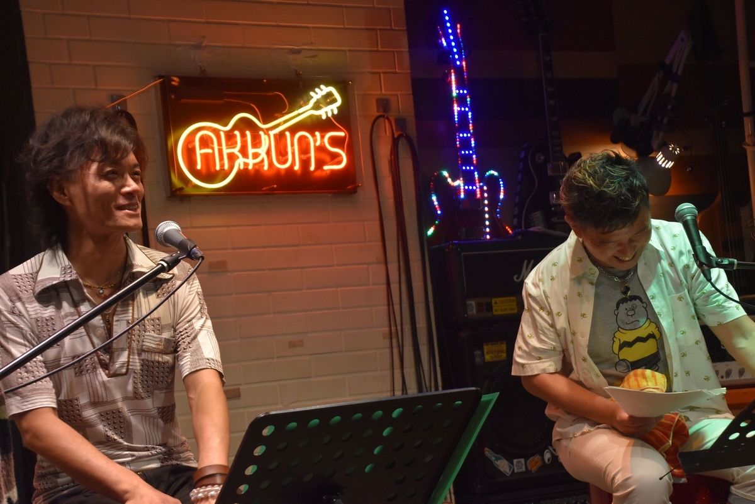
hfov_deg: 27.0
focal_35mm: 75
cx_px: 378
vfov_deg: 18.2
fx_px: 1574
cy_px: 252
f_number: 4.8
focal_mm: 50
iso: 1600
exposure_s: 1/60
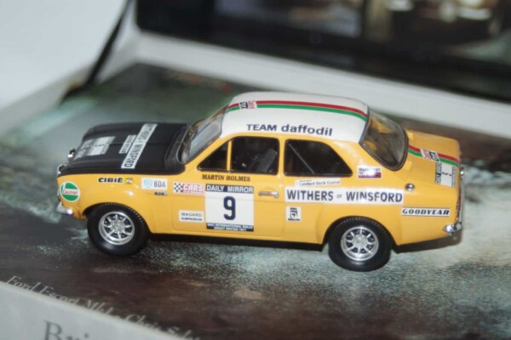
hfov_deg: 19.5
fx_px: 1490
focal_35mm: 105
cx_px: 256
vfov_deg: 13.0
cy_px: 170
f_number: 5.6
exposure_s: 1/80
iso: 320
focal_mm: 70
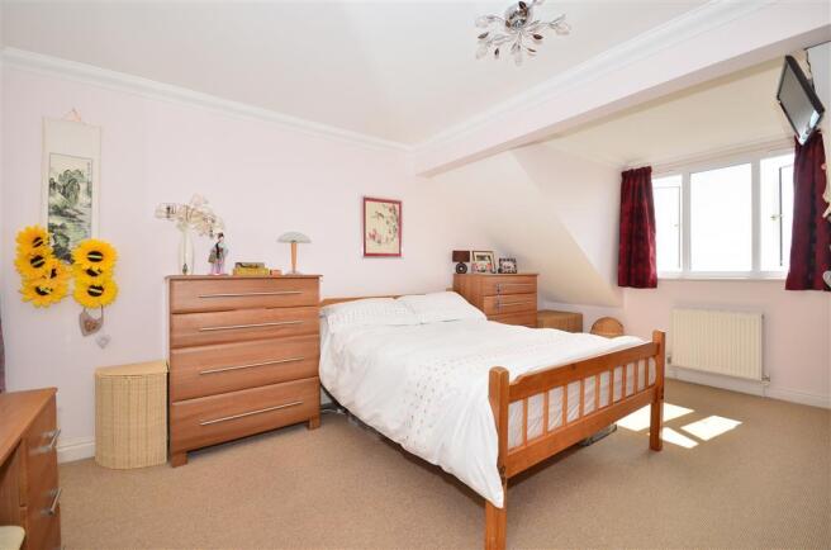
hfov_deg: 100.5
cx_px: 416
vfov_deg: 77.0
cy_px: 275
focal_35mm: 15
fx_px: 345
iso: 200
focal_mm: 10
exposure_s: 1/100
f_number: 5
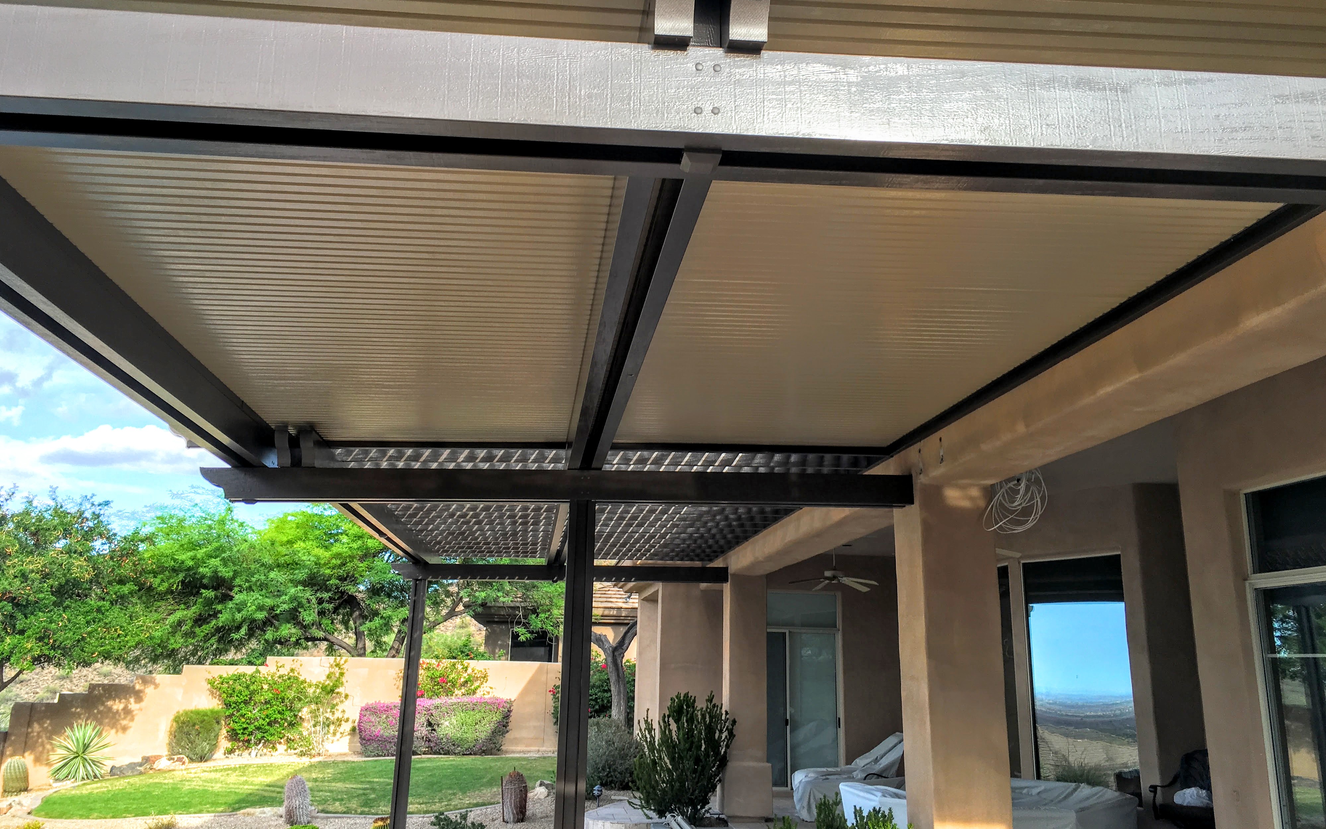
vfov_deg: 40.5
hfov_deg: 61.2
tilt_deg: +18.5
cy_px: 344
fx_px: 1120
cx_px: 658
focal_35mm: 31
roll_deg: -1.4
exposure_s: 1/214
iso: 25
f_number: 2.2
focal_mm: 4.15
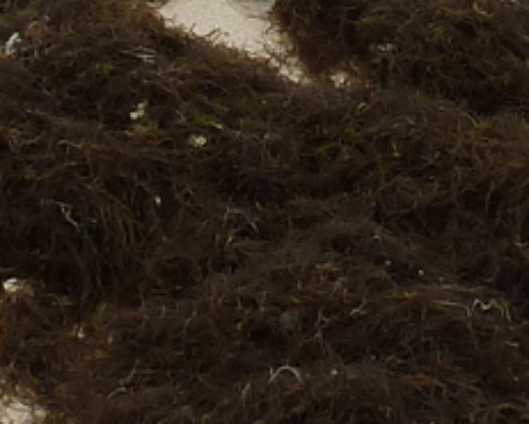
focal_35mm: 169
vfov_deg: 8.0
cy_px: -811
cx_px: 156
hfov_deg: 11.4
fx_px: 2647
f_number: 4.5
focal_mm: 4.1
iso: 80
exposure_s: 1/500
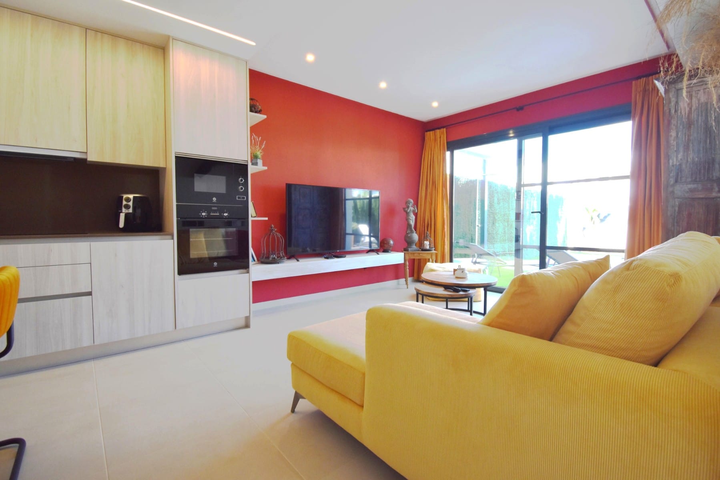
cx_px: 360
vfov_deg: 77.3
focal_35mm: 15
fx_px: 300
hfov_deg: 100.4
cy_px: 240
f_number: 5.6
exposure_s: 1/125
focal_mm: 10
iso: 400
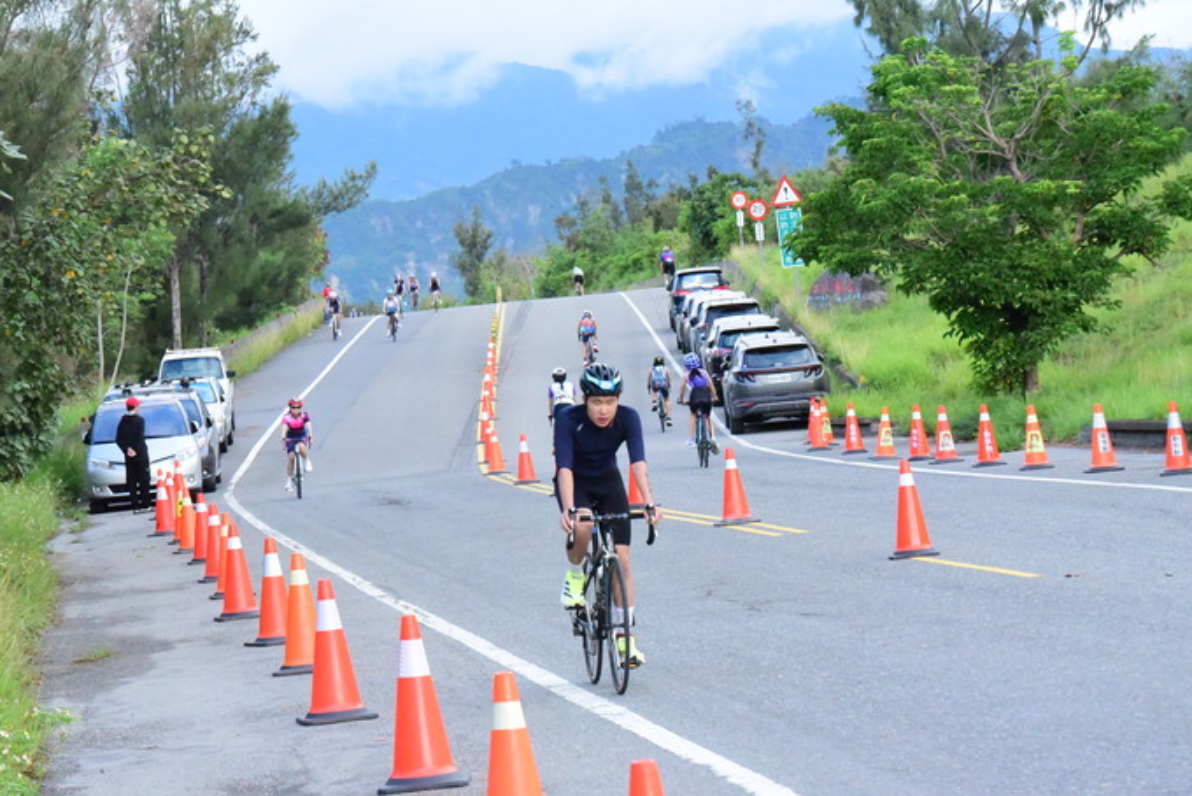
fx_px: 4637
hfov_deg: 14.6
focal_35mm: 140
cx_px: 598
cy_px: 402
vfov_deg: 9.8
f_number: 13
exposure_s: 1/2000
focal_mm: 122
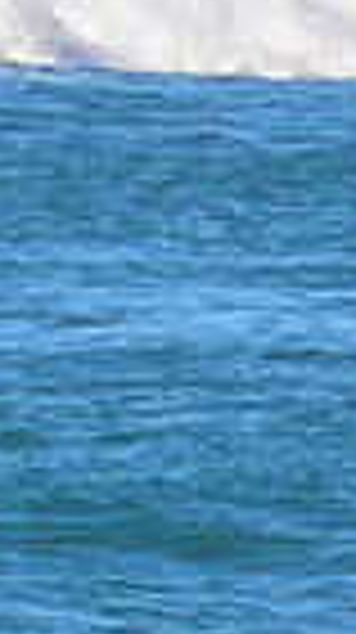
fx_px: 79835
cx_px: -822
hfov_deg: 0.3
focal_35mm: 4743
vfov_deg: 0.5
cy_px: -244
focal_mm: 800
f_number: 11
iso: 1000
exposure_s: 1/2000
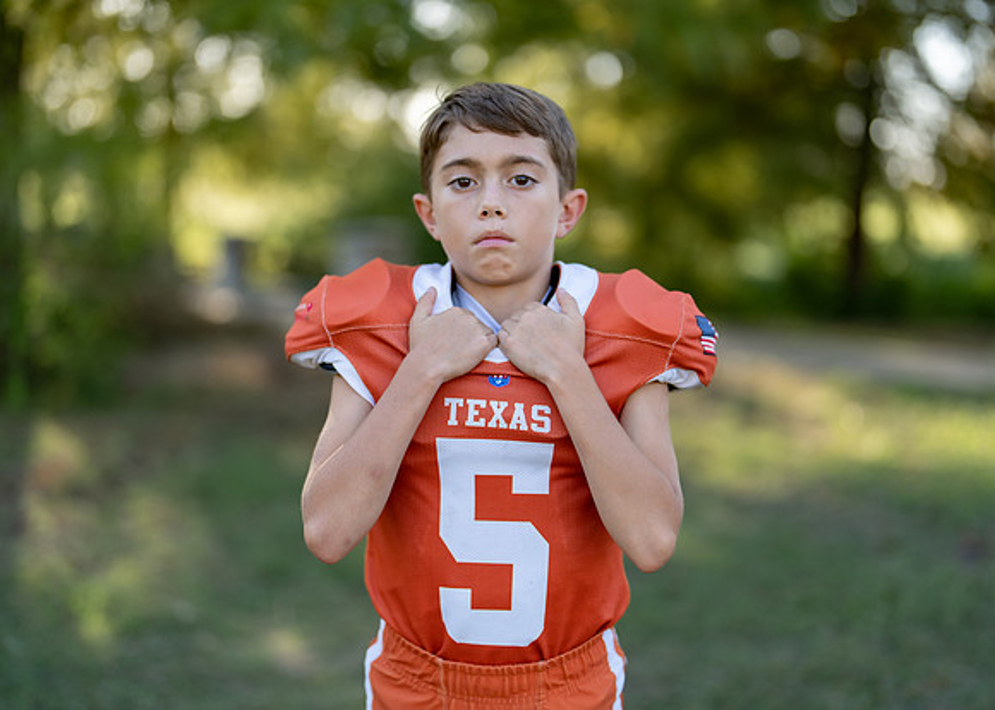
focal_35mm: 52
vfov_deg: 27.0
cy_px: 355
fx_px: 1480
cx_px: 493
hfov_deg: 37.2
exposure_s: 1/1250
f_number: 1.2
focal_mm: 50
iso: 100
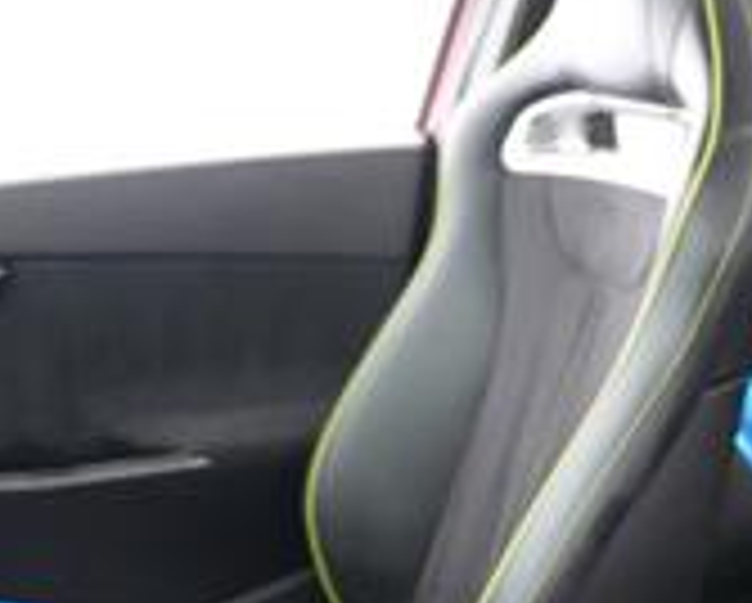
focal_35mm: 61
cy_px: 490
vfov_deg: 24.6
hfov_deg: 28.7
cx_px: 775
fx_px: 1359
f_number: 2.8
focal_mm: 17
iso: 12800
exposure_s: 1/40
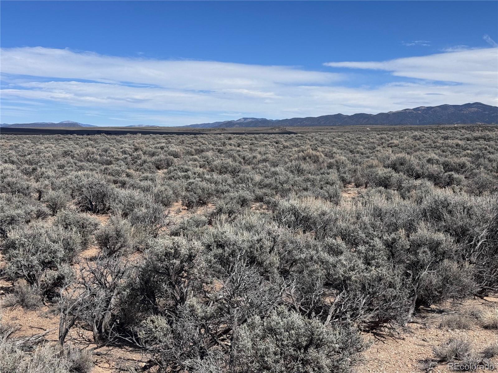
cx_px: 249
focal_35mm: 48
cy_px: 186
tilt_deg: -5.3
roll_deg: -0.9
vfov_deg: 30.3
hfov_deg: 39.7
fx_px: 691
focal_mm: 6.76
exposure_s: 1/7092
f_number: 1.78
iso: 64
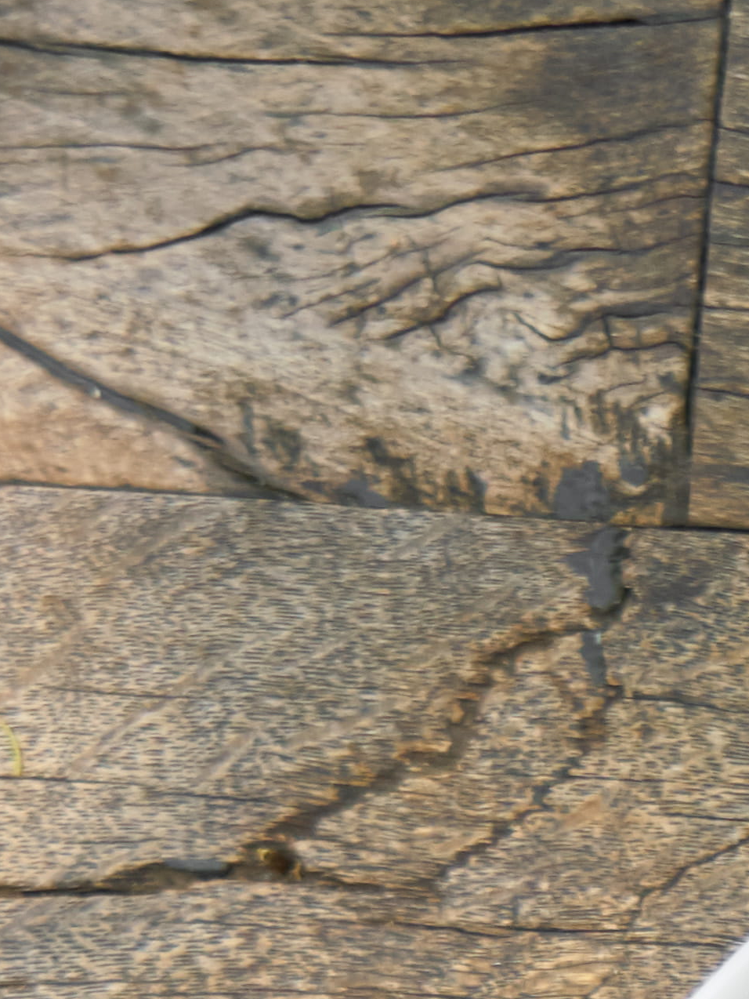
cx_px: 1707
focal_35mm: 144
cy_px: 1936
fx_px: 4153
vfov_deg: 12.3
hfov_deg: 9.4
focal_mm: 24
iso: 400
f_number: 4
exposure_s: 1/320
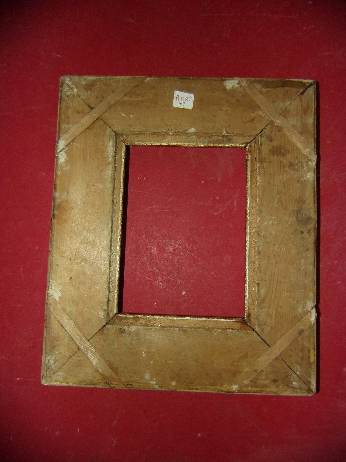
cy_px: 231
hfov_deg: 54.9
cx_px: 173
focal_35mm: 25
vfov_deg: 69.4
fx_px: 333
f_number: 3.5
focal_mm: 4.5
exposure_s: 1/34
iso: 200
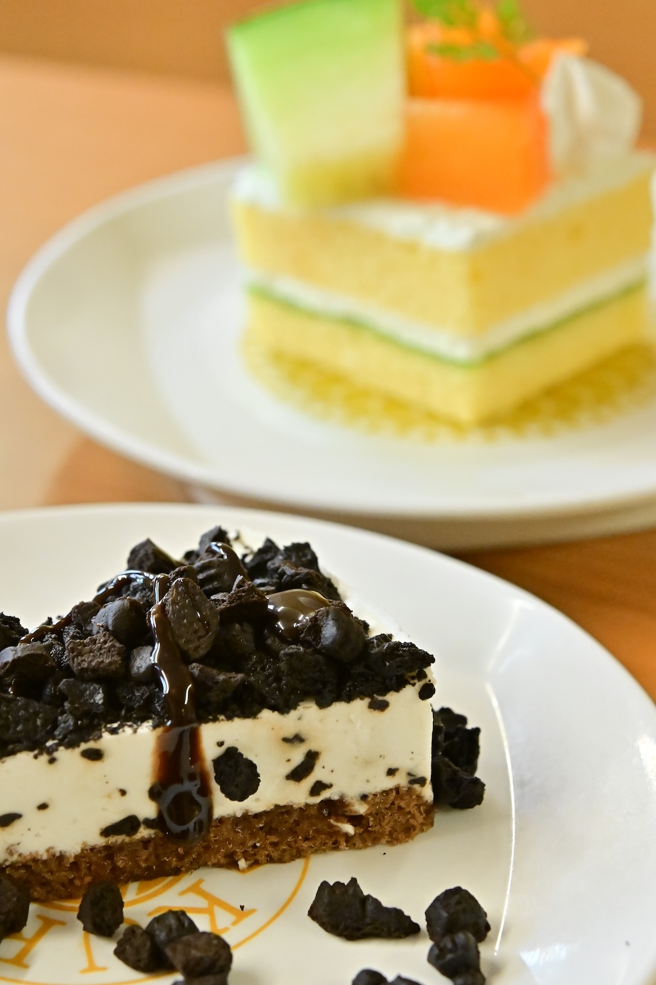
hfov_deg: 15.2
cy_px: 492
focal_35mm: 90
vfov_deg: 22.6
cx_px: 328
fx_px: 2461
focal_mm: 60
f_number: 7.1
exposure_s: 1/200
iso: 4000
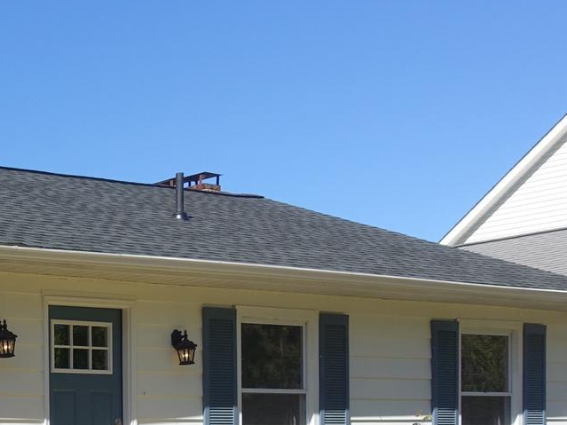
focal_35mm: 74
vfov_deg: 18.8
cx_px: -289
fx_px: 1212
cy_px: 518
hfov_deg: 21.8
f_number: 5.6
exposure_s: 1/500
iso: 125
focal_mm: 8.8
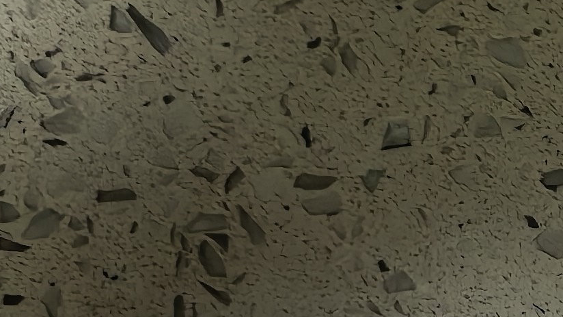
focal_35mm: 130
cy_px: 554
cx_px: 1142
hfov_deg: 13.9
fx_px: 1940
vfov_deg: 9.0
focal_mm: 5.75
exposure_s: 1/100
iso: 250
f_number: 2
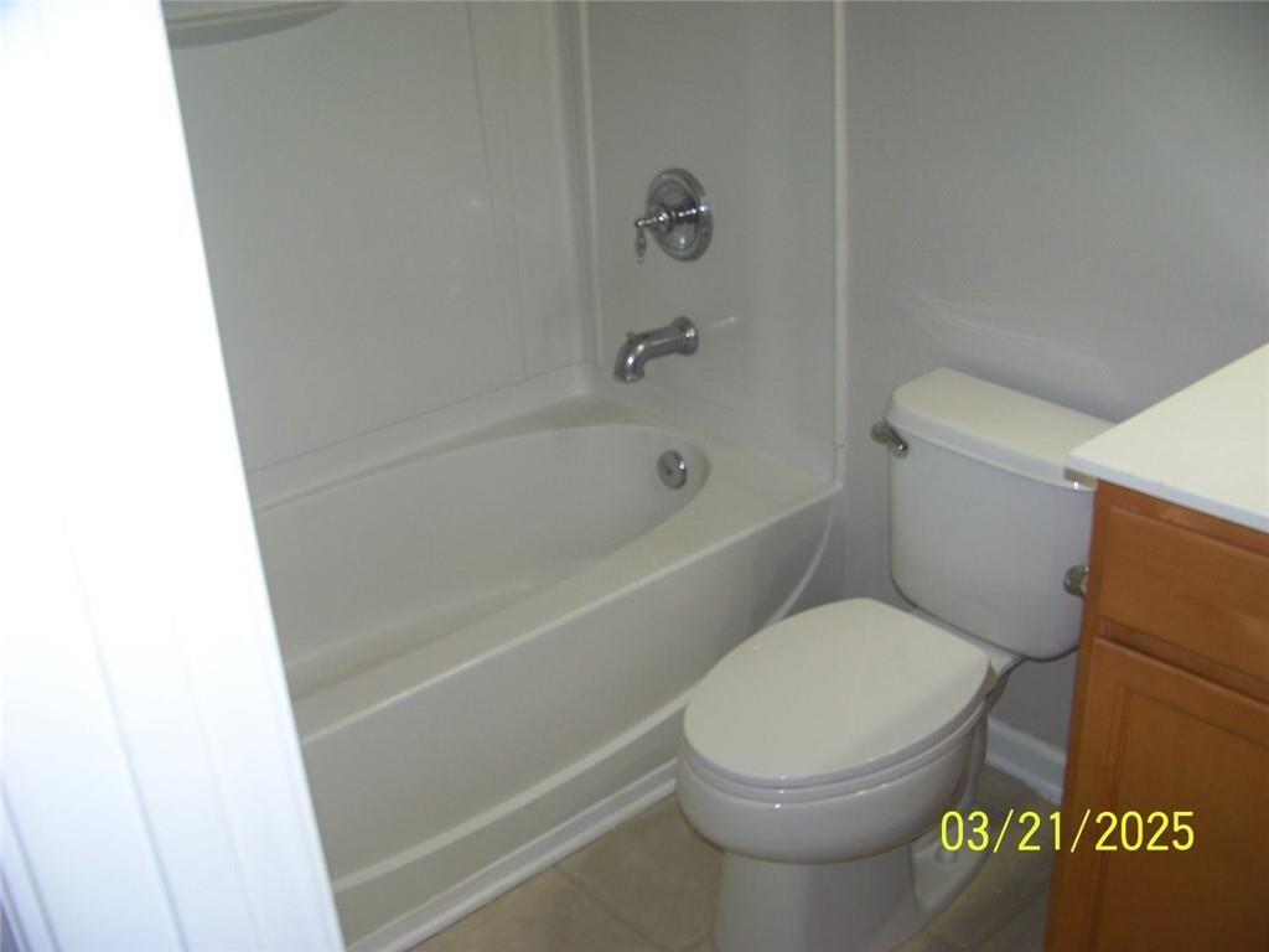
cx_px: 634
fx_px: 1320
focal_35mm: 36
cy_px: 476
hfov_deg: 51.4
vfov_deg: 39.7
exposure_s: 1/30
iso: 64
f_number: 2.8
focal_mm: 5.85
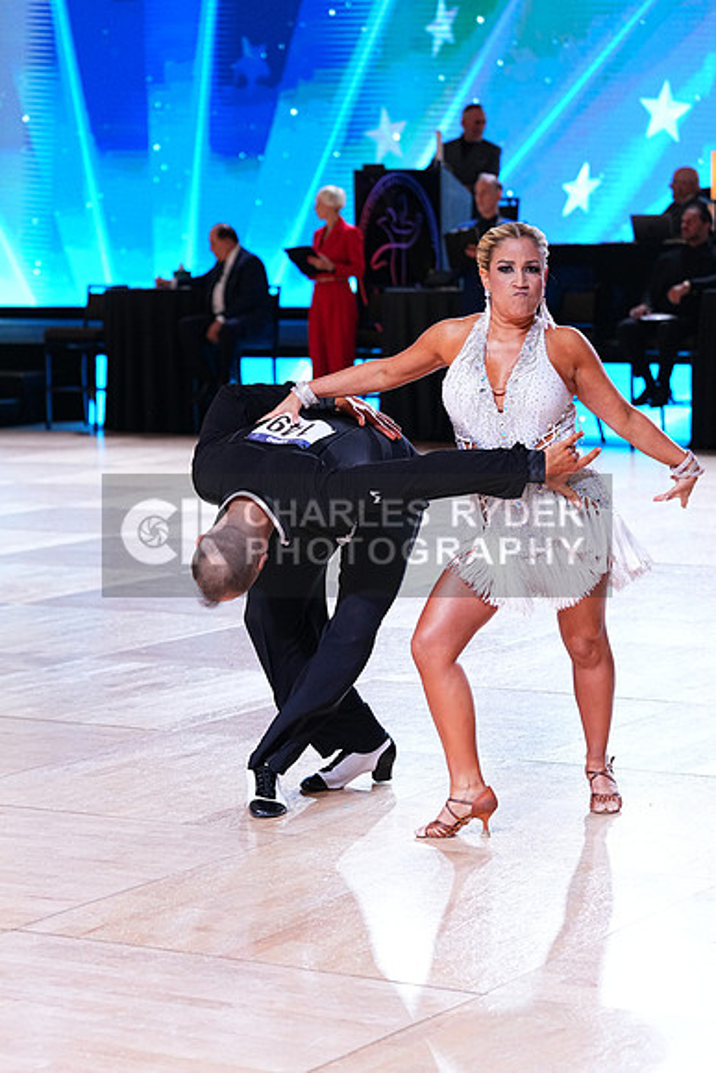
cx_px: 358
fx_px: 2892
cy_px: 536
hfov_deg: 14.1
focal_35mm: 97
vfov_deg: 21.0
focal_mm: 97
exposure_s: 1/400
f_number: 4
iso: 2500
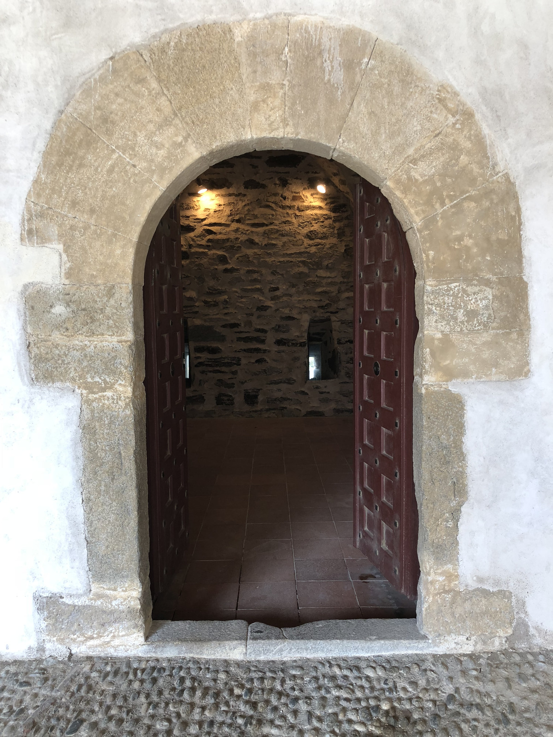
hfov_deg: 49.7
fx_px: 596
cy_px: 368
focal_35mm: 28
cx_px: 276
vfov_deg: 63.4
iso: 32
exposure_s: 1/50
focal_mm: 4
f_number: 1.8
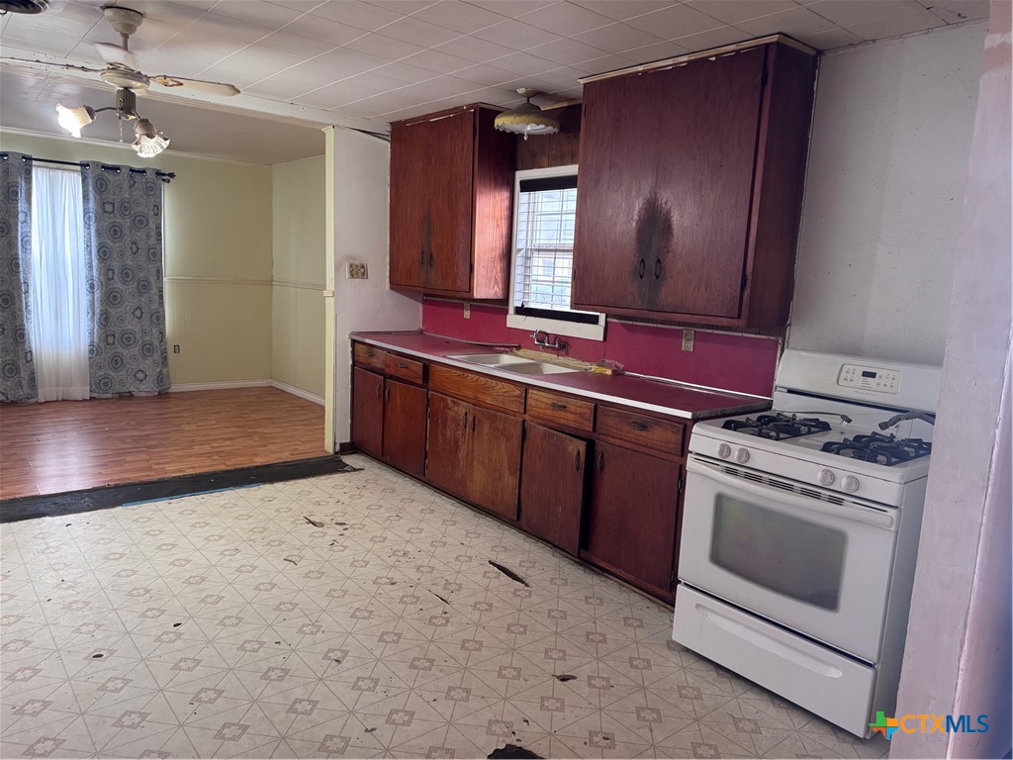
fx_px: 702
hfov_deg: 71.6
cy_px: 380
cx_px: 506
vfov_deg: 56.8
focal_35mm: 24
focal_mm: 6.76
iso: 400
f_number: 1.78
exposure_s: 1/60
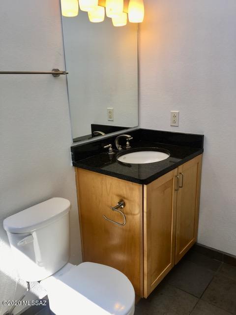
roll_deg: +1.8
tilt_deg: -16.3
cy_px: 158
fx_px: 264
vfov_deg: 61.7
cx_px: 118
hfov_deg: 48.2
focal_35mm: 29
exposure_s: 1/221
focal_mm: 4.15
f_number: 2.2
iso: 25
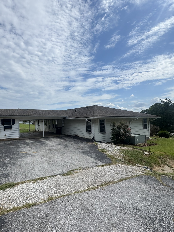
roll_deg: +0.6
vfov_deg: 84.7
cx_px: 52
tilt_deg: -0.5
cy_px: 117
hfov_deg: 66.1
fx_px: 127
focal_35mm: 19
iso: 40
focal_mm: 2.22
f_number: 2.2
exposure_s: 1/3906
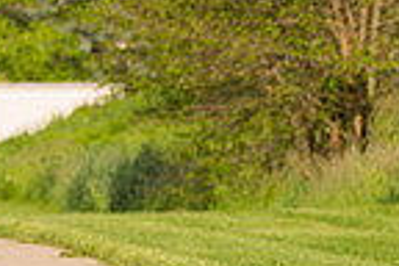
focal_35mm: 484
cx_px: 635
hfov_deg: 4.2
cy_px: 85
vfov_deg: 2.8
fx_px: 5364
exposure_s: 1/2000
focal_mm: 120
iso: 400
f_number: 5.6
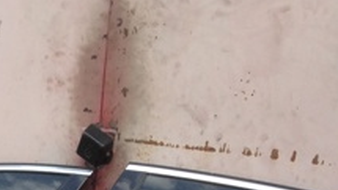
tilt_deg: -21.7
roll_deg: +0.0
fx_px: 959
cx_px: -85
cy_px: 361
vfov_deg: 10.5
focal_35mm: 107
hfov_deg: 18.7
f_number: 2.4
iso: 50
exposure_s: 1/229
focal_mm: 4.12
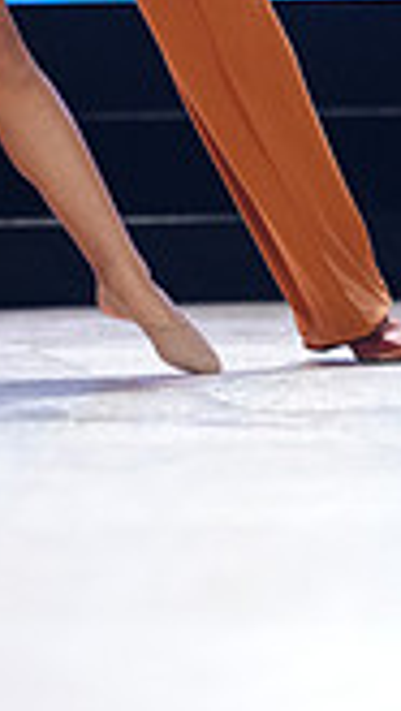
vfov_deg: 4.4
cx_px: 6
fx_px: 9305
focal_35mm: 493
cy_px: -310
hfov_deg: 2.5
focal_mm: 134
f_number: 2.8
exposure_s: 1/500
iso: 2000
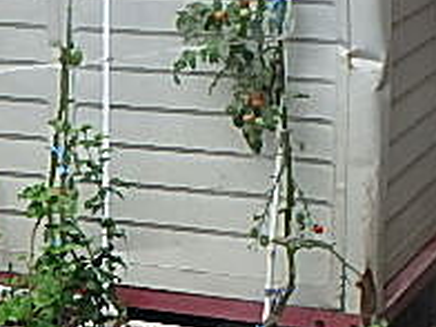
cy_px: -156
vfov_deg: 10.5
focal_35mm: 137
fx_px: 1726
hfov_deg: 14.4
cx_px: 158
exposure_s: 1/80
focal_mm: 7.5
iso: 125
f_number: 5.2
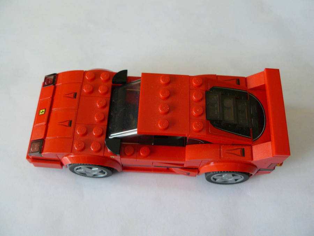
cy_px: 118
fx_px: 327
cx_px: 157
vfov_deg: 39.7
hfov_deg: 51.4
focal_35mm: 36
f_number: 2.8
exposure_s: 1/15
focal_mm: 6
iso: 200
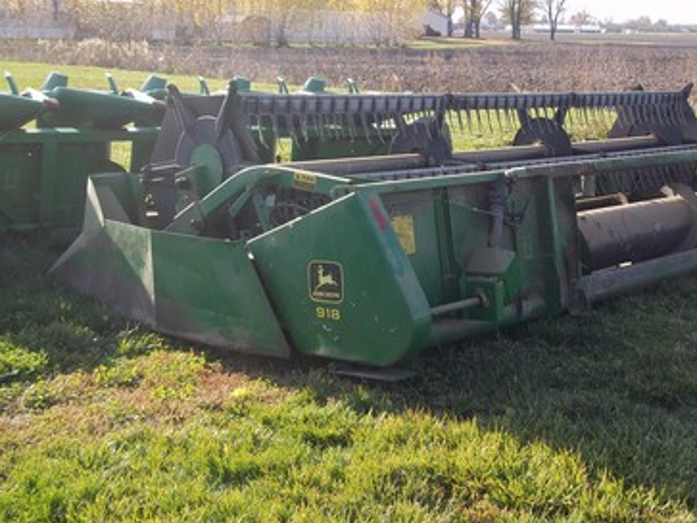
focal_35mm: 54
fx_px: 1087
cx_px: 490
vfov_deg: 26.9
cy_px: 181
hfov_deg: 35.1
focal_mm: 6.5
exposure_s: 1/320
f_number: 3.1
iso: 80
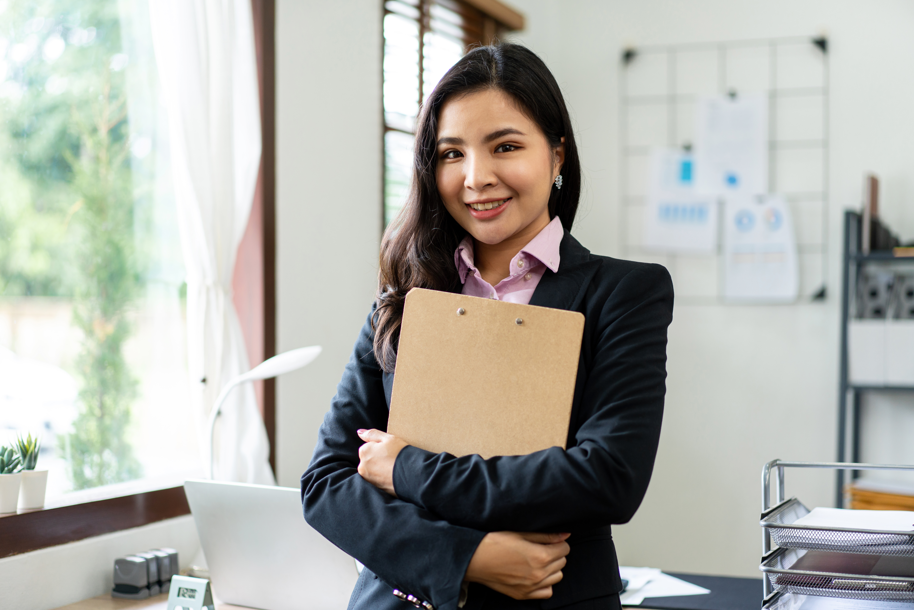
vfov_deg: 24.6
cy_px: 305
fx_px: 1396
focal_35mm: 55
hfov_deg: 36.2
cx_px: 457
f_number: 2
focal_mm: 55
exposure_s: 1/250
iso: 320
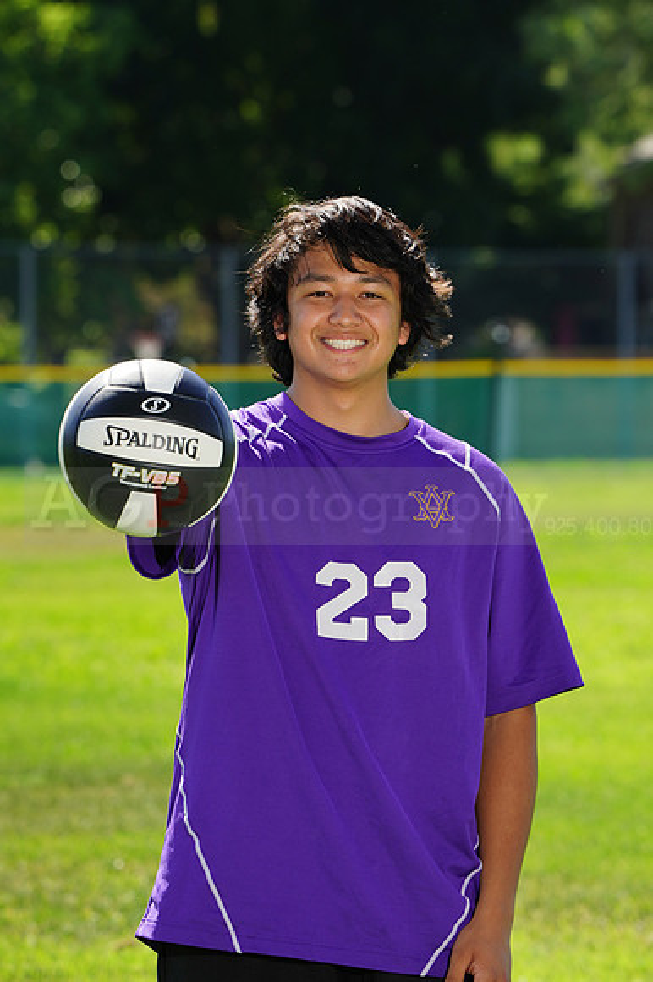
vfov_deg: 7.2
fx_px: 7763
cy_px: 491
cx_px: 326
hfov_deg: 4.8
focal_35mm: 285
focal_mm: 285
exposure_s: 1/200
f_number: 11
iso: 200
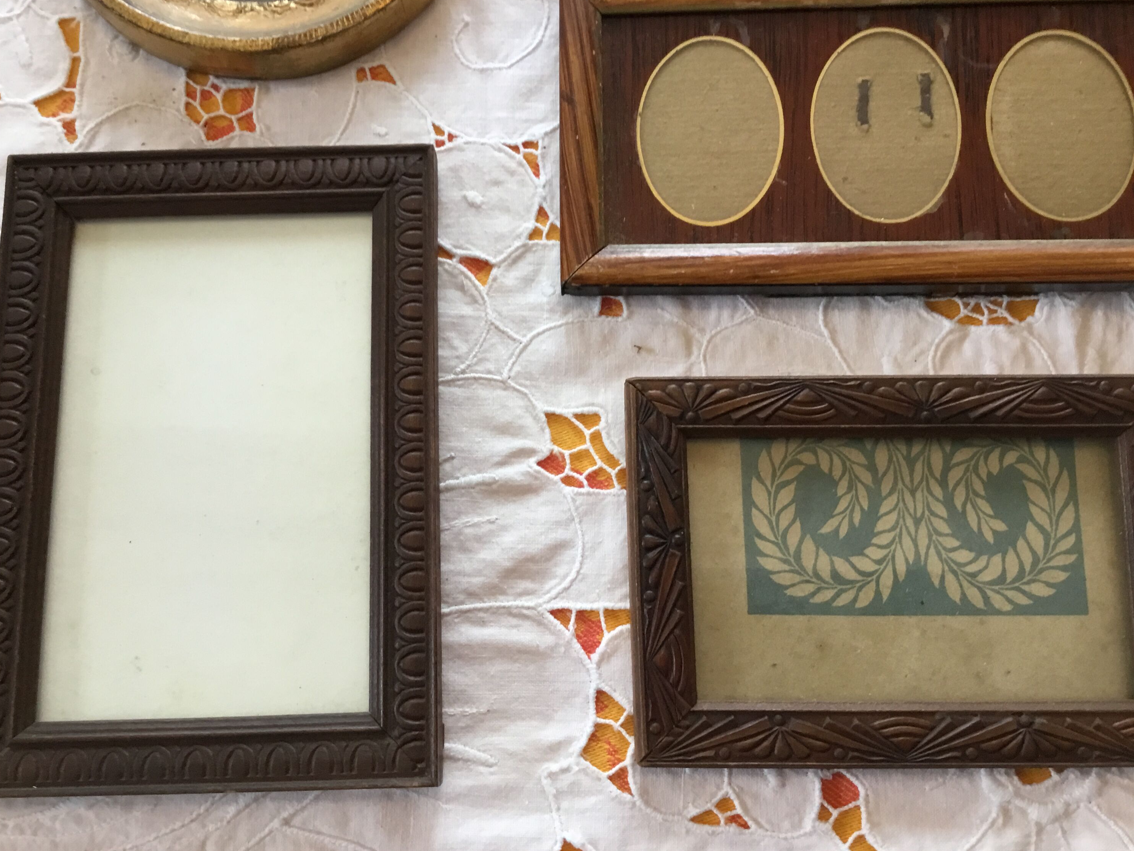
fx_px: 1114
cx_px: 513
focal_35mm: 34
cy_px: 389
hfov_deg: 53.9
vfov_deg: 41.8
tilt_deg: -76.6
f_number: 2.4
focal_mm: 3.3
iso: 125
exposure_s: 1/33
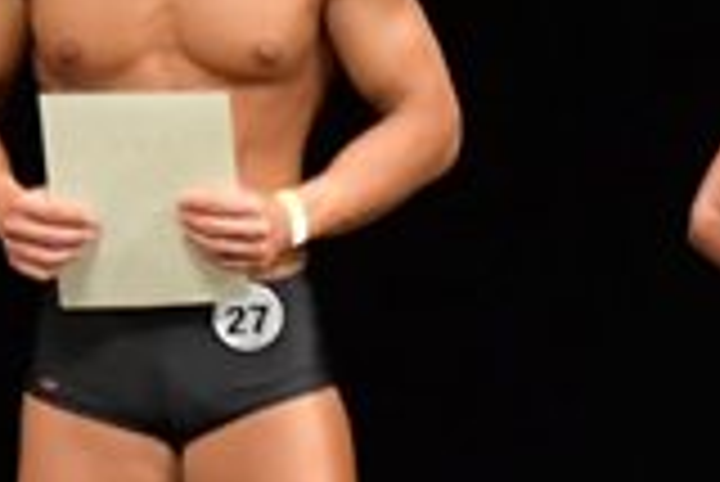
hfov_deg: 2.0
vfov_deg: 1.3
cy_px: 608
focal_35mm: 1051
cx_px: 1465
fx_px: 21039
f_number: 5.6
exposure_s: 1/400
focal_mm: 145
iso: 4000
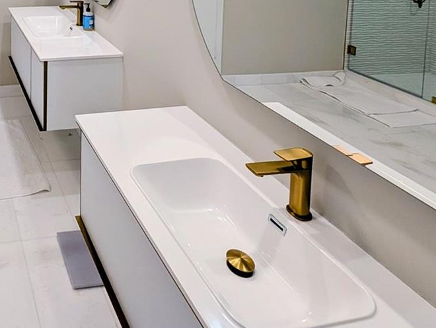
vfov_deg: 36.9
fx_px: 366
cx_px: 17
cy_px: -67
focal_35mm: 29
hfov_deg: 51.6
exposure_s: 1/125
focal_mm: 2.02
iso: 47
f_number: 1.7
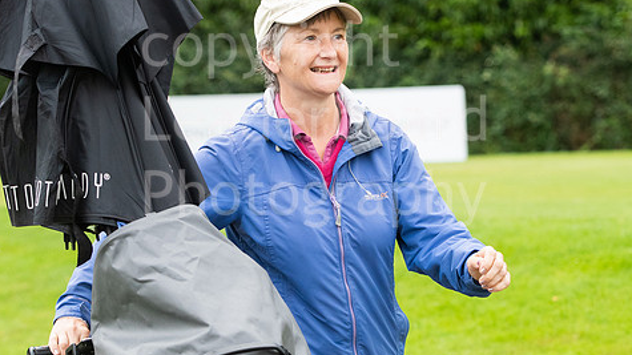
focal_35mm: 163
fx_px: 2731
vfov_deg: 7.4
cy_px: 131
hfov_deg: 13.2
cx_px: 317
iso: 1000
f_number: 4
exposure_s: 1/1600
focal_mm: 85
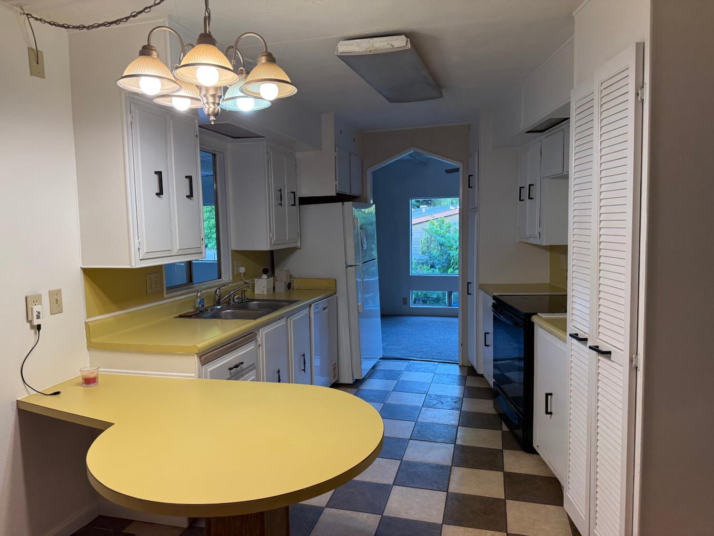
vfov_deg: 56.8
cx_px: 357
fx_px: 495
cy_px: 268
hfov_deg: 71.6
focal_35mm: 24
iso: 160
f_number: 1.78
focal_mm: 6.76
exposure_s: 1/120
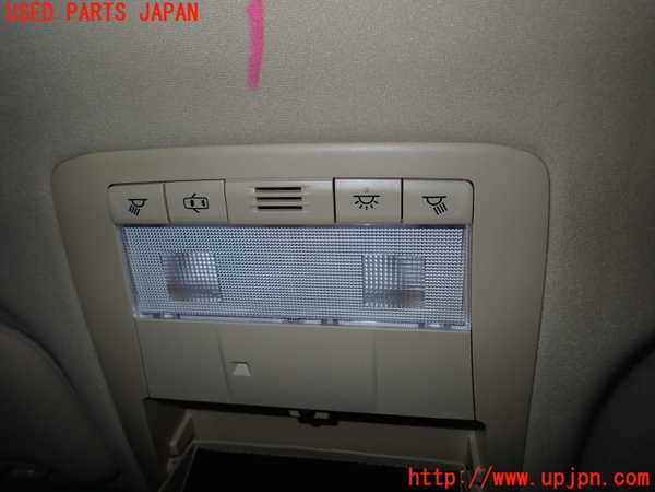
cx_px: 328
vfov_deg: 54.9
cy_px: 246
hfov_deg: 69.4
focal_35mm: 25
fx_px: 473
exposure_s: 1/30
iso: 200
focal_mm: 4.5
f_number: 5.6
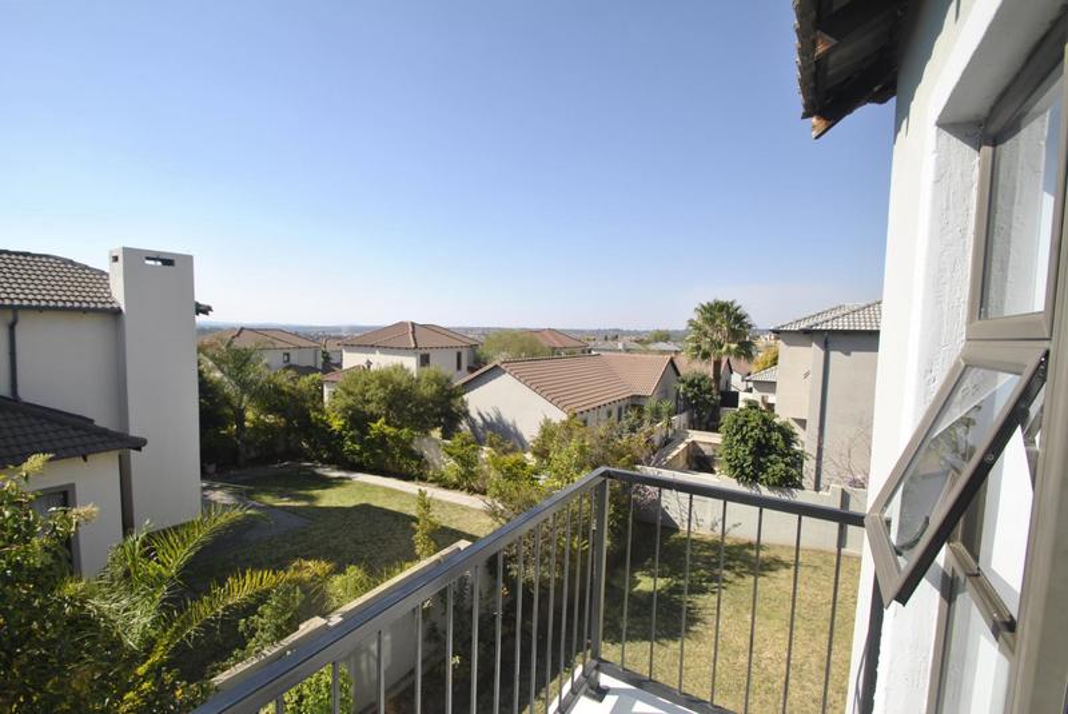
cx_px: 534
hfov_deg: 100.3
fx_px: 445
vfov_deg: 77.4
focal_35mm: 15
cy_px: 357
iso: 100
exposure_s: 1/200
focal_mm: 10
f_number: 7.1
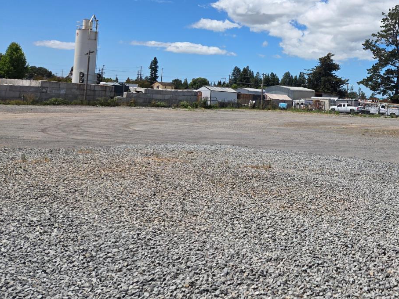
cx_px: 318
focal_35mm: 38
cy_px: 84
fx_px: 438
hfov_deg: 46.5
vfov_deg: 37.0
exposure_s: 1/2723
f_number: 1.8
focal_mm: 5.4
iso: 25
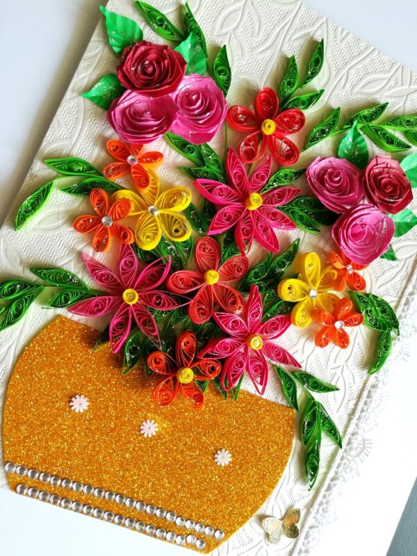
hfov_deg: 53.1
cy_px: 278
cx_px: 208
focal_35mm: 26
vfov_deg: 67.3
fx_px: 418
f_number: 2.2
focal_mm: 3.83
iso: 80
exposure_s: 1/50
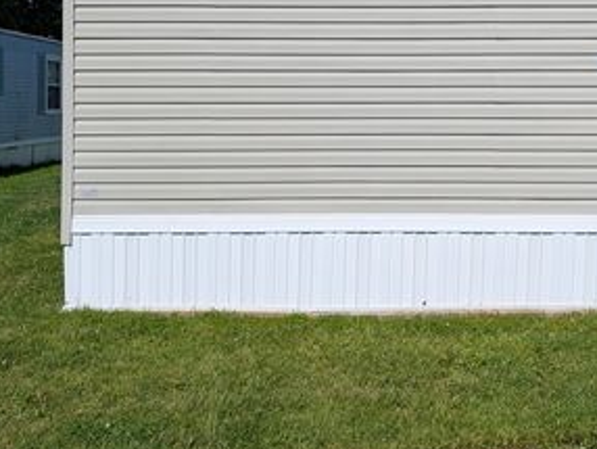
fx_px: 725
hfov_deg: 44.4
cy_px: 100
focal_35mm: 42
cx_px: 369
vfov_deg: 33.5
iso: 29
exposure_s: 1/2392
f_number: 1.68
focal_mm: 6.9
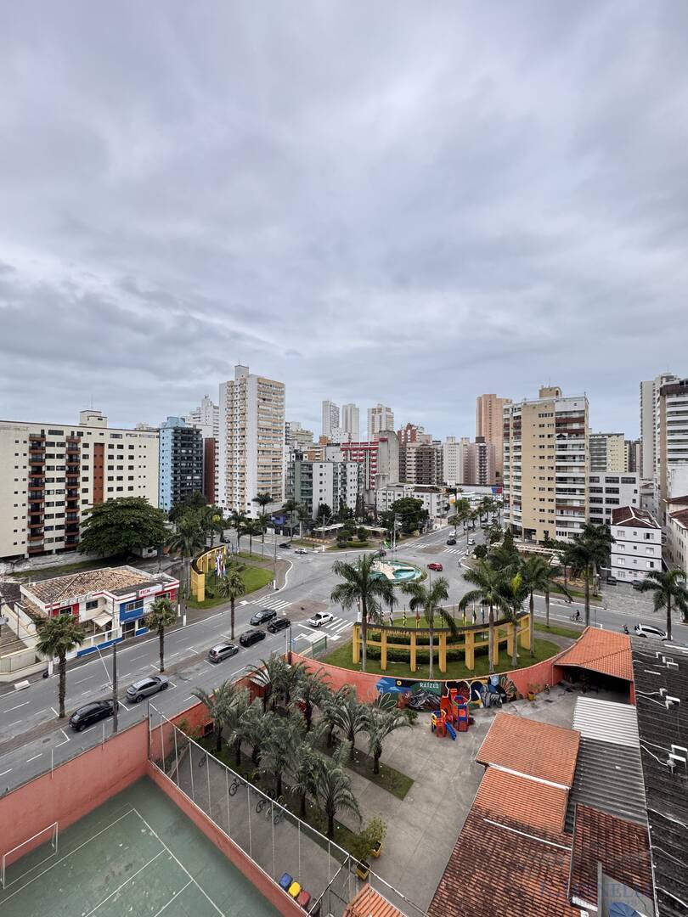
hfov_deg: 85.7
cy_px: 458
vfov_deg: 102.1
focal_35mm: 14
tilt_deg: +1.7
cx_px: 344
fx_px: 371
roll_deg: +0.2
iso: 40
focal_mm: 2.22
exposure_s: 1/968
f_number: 2.2
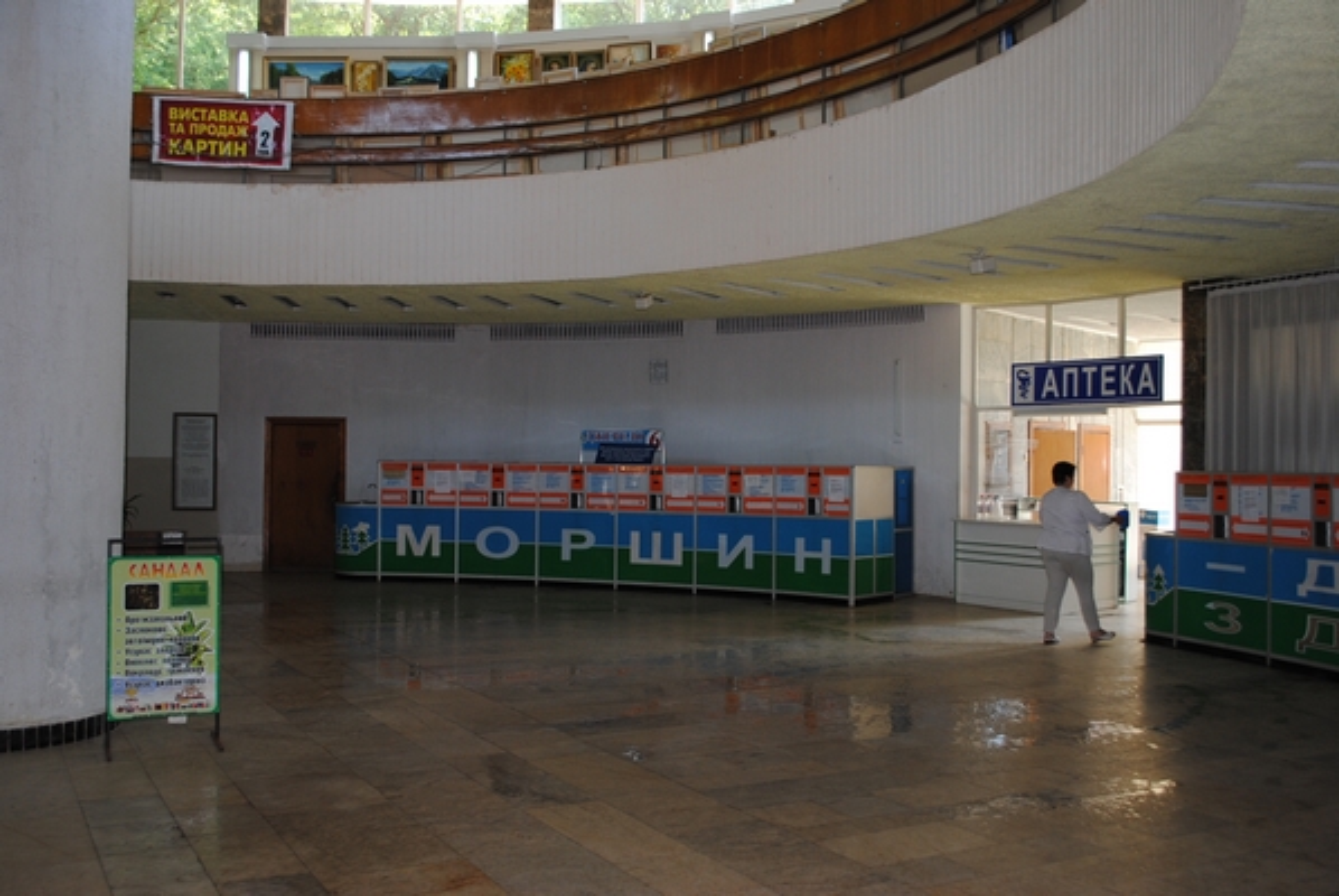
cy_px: 448
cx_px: 670
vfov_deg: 40.1
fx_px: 1229
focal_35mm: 33
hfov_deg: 57.2
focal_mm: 22
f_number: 4
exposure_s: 1/60
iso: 200
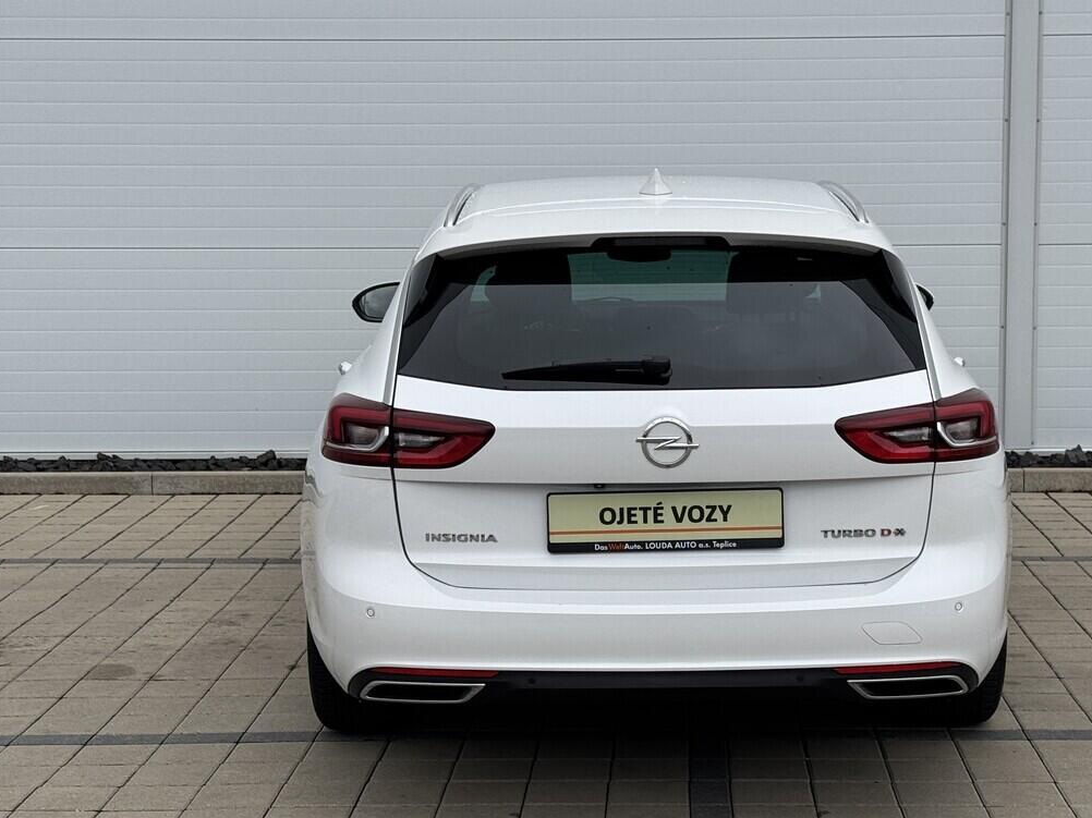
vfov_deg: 21.3
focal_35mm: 69
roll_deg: +0.6
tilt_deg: -5.0
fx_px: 2176
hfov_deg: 28.1
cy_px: 449
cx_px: 655
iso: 64
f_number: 1.78
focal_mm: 6.76
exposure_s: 1/700
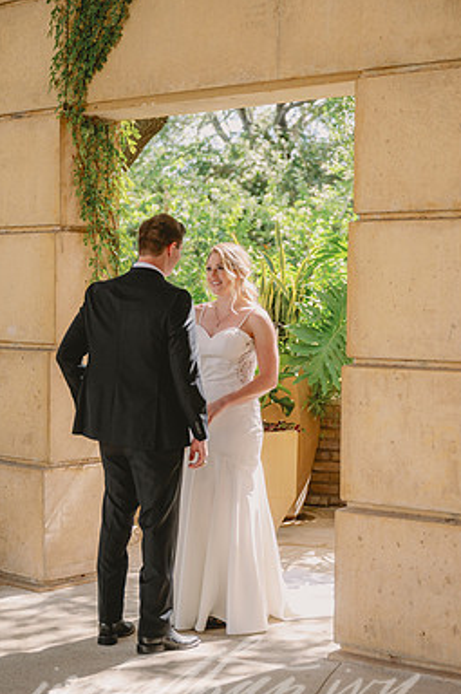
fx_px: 1310
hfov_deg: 20.0
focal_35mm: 68
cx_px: 209
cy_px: 356
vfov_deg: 29.7
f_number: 2.8
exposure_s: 1/2000
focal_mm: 58
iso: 800
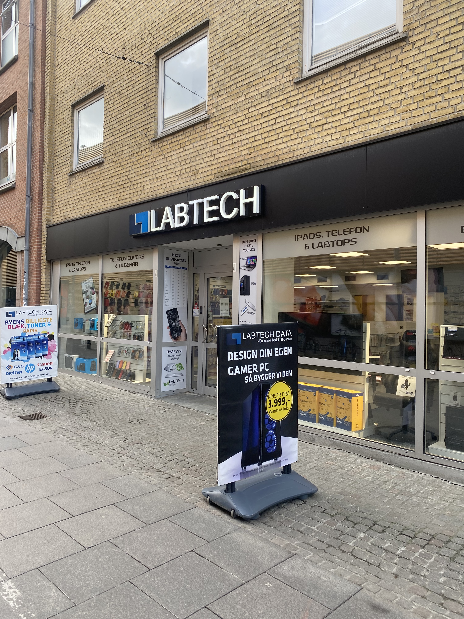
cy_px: 310
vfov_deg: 67.3
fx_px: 465
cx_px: 232
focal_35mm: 26
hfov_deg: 53.1
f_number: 1.8
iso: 32
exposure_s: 1/156
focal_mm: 4.25
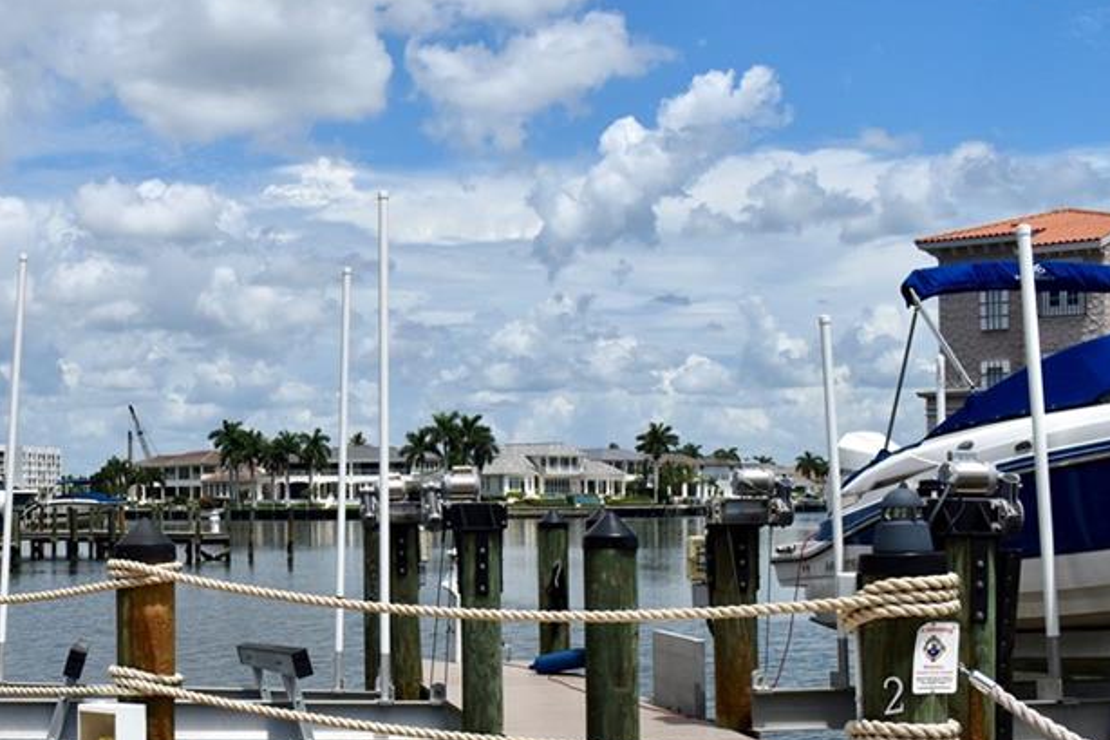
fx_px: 1695
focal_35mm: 55
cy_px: 512
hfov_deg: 35.2
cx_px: 230
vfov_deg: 24.4
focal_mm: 22
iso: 250
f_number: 8
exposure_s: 1/2000
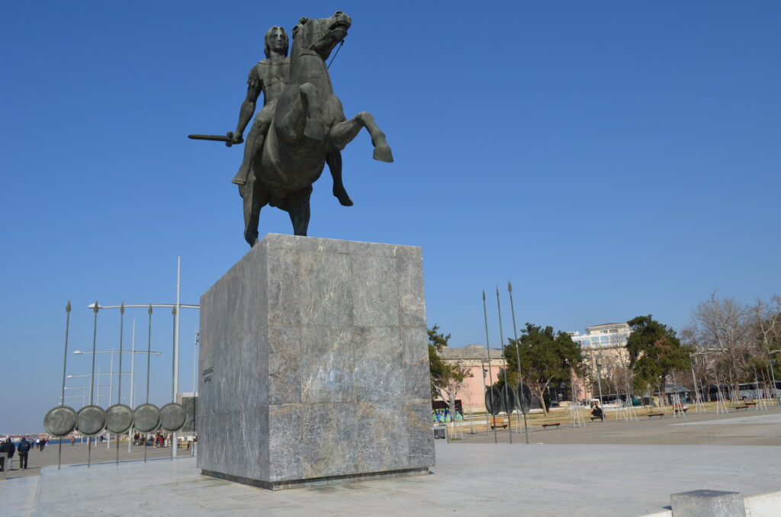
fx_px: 649
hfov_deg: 62.0
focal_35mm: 30
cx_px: 390
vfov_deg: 43.4
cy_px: 258
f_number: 9
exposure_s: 1/320
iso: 100
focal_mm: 20
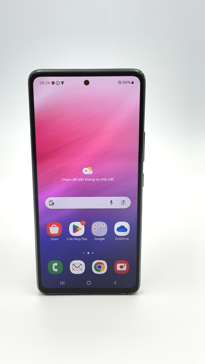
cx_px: 91
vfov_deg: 39.2
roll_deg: +0.5
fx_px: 512
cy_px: 181
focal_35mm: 53
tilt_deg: -20.2
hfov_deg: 22.6
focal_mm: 6.76
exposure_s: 1/270
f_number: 1.78
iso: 64
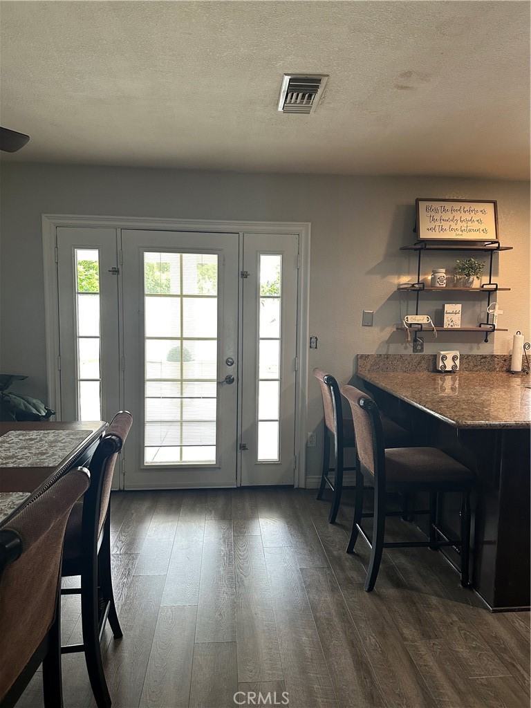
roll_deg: -1.6
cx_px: 266
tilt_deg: -4.8
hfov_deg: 56.8
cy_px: 354
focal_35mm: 24
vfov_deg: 71.6
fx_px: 491
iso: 200
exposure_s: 1/120
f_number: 1.78
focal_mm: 6.86
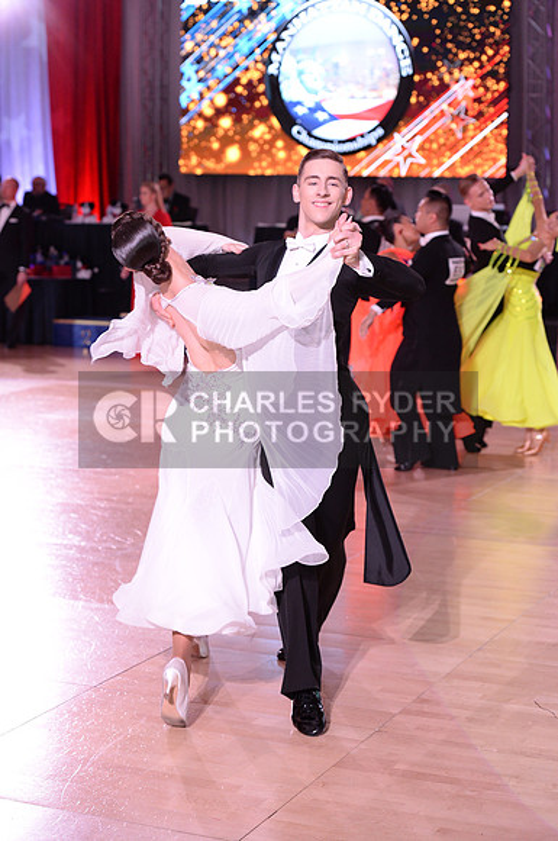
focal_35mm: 70
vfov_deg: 28.9
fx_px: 1632
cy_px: 420
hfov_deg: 19.4
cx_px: 279
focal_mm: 70
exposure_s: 1/250
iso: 2000
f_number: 4.5
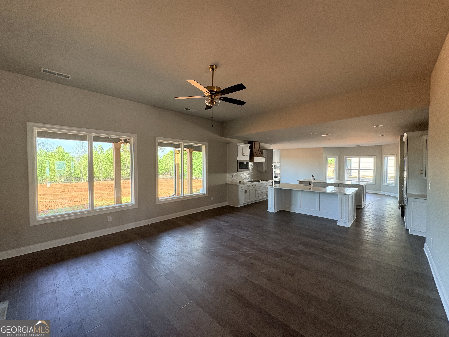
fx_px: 182
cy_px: 168
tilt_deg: -1.0
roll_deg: -1.4
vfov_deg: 85.7
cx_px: 224
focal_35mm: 14
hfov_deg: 102.1
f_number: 2.2
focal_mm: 2.22
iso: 200
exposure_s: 1/99
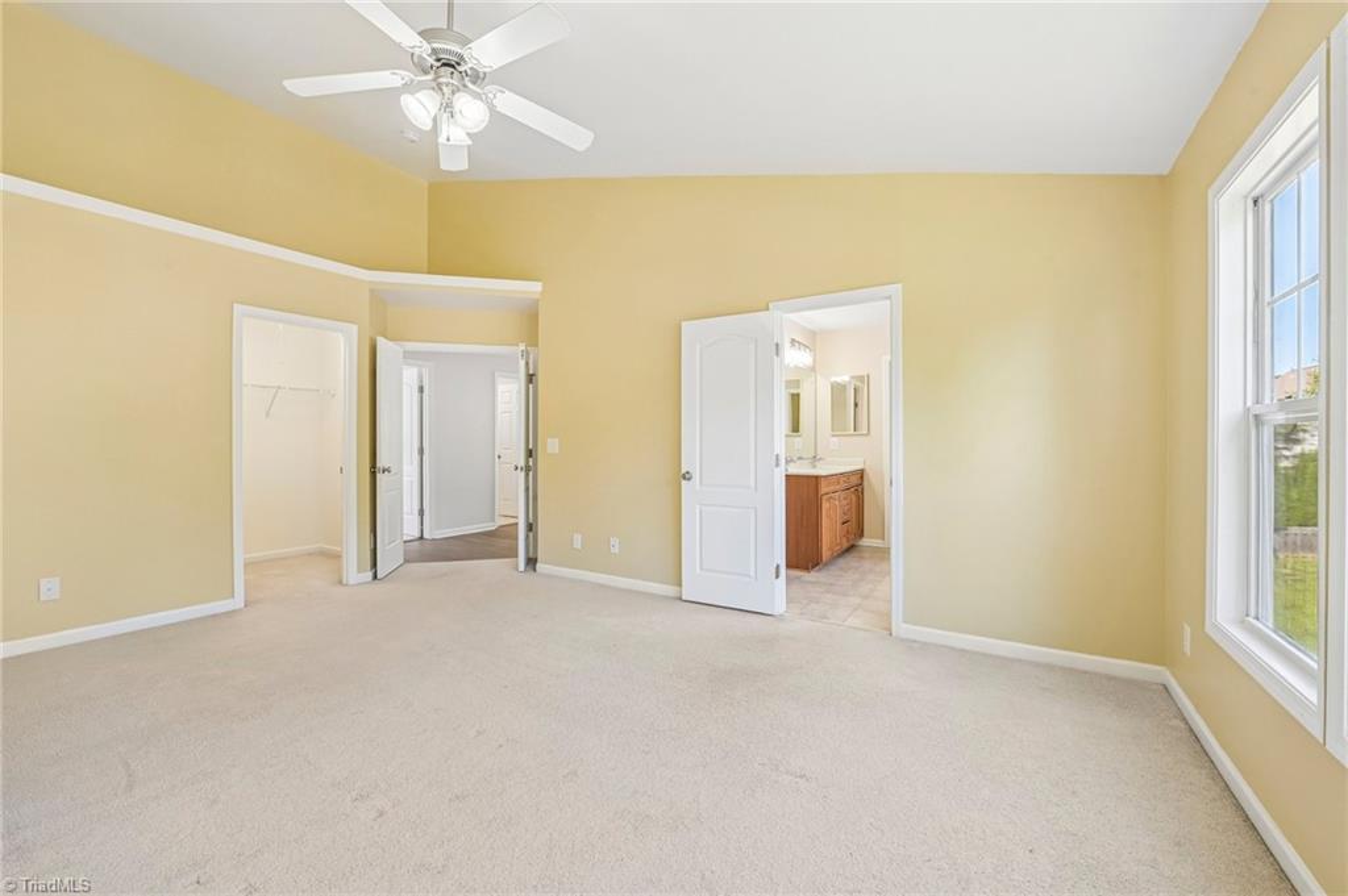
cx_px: 674
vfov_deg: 81.1
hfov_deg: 104.3
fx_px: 524
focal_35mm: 14
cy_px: 448
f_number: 9
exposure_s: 1/15
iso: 200
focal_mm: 14
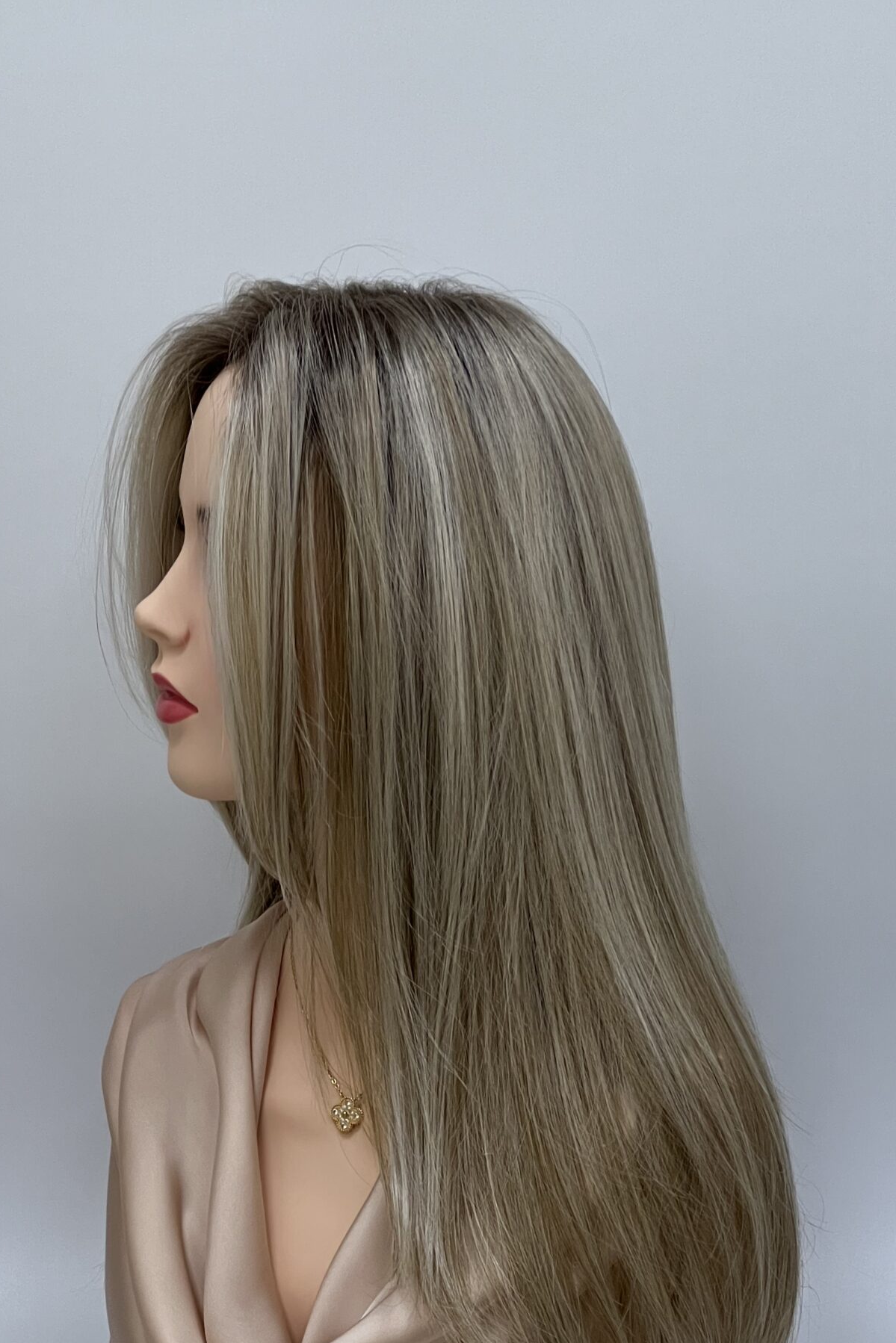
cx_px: 412
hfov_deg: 12.0
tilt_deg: -11.6
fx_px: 4255
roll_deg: +0.0
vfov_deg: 17.9
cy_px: 835
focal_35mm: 114
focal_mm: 9
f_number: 2.8
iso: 160
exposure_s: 1/100
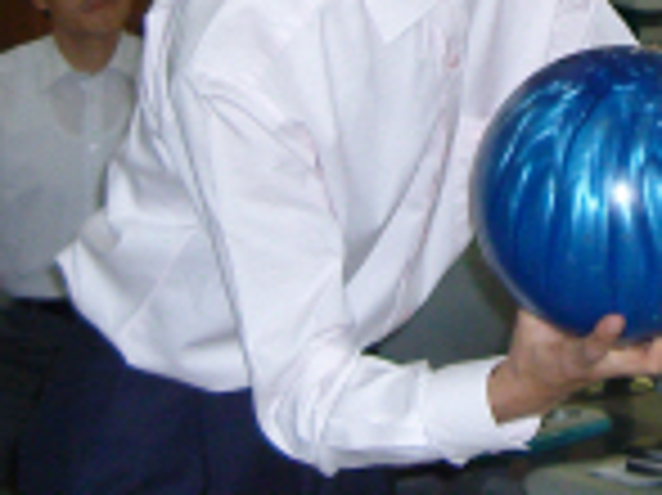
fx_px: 3076
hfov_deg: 12.3
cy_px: -50
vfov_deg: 9.1
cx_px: 486
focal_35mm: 161
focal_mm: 6.2
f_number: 2.8
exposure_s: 1/40
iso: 160
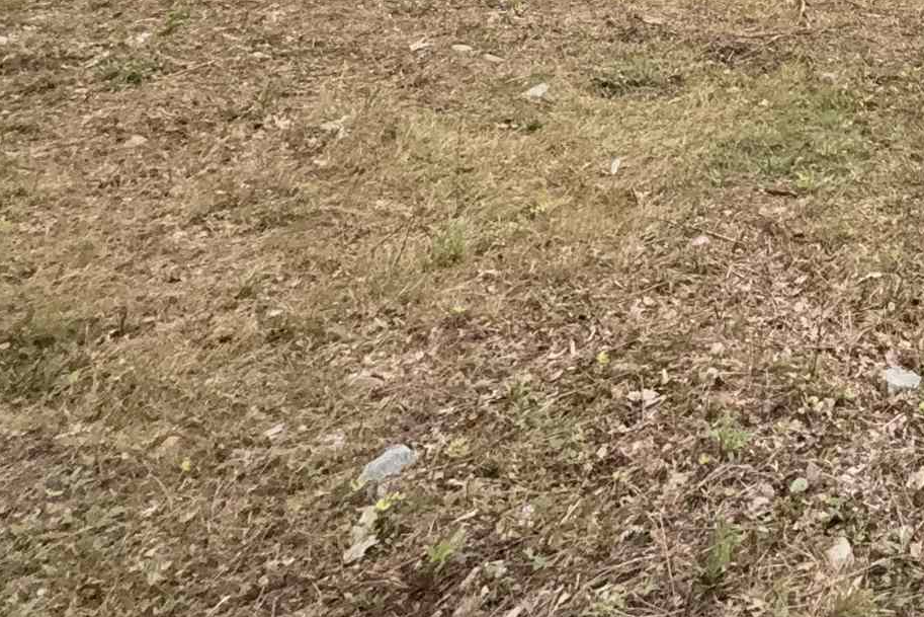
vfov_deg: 20.7
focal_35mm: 49
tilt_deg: -3.7
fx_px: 1258
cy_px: -444
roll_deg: -1.4
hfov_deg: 32.0
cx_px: 1162
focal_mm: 2.22
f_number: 2.2
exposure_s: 1/310
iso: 64
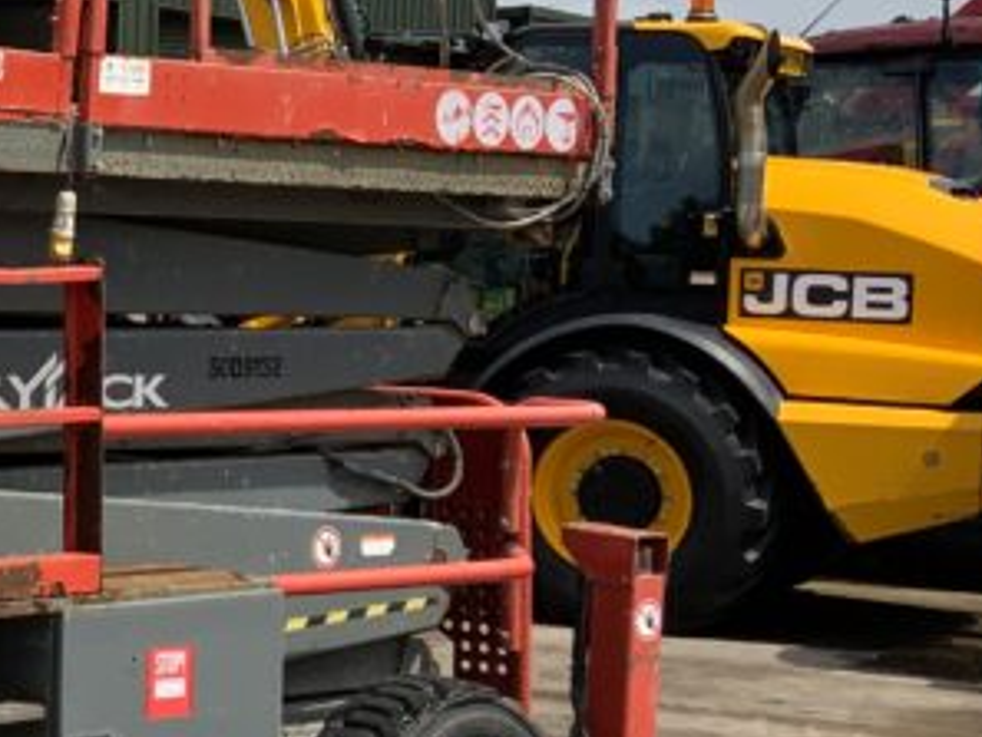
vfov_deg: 14.8
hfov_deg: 18.3
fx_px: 2838
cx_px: -291
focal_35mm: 100
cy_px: 337
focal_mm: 3
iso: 16
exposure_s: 1/2058
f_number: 1.8
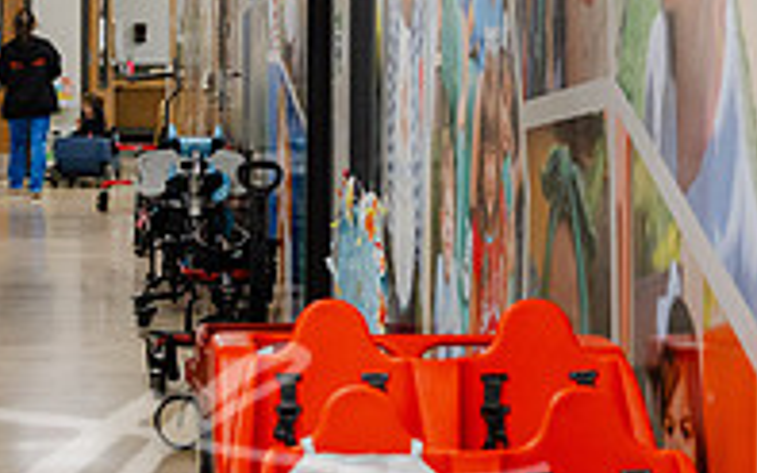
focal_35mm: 135
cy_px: 125
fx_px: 2784
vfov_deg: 9.7
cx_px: 88
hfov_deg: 15.3
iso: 1600
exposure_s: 1/160
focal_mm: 45
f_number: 4.5
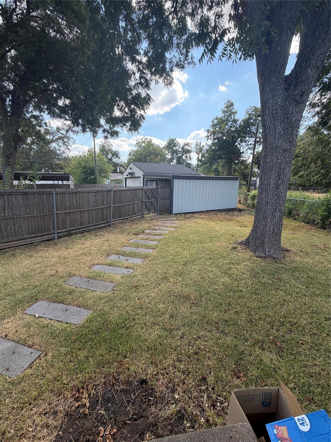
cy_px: 221
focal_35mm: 14
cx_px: 166
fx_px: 178
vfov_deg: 102.1
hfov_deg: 85.7
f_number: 2.2
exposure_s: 1/306
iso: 50
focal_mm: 2.22
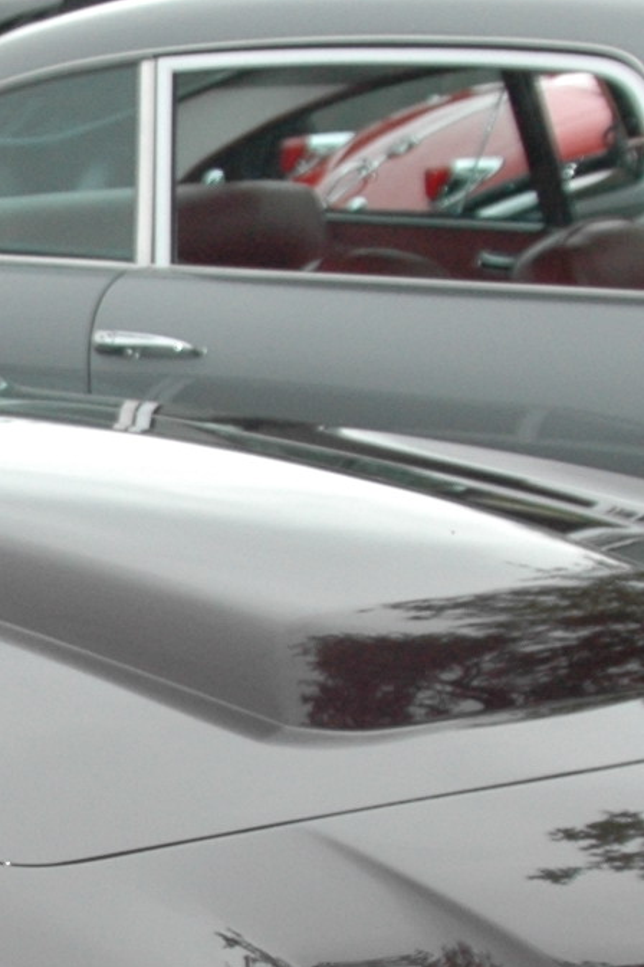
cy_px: 719
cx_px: -299
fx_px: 4320
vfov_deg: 12.7
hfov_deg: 8.4
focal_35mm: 161
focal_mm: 24
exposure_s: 1/200
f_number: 7.1
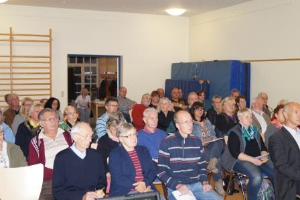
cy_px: 100
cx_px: 150
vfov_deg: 31.8
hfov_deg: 46.4
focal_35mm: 42
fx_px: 350
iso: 1000
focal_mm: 28
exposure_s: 1/80
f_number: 4.5
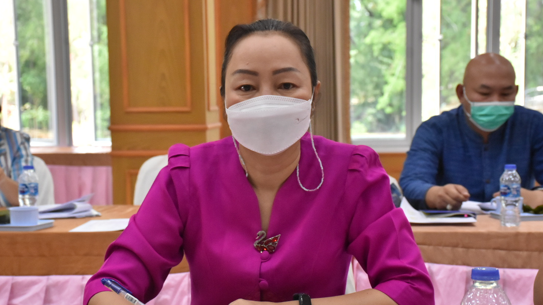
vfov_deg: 14.6
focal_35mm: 83
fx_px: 1195
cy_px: 174
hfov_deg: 25.6
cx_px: 290
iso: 2500
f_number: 6.3
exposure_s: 1/160
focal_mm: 48
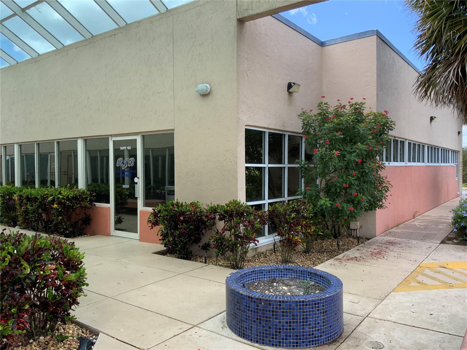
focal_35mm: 29
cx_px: 234
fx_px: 391
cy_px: 175
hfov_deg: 61.7
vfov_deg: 48.2
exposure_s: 1/409
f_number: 1.8
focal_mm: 3
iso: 16
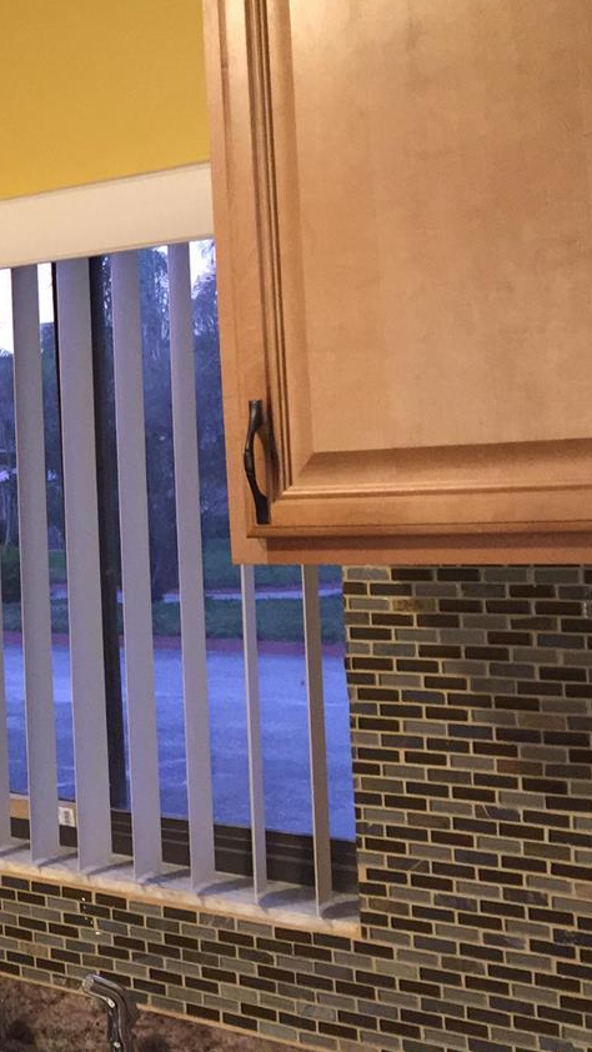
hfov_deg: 17.4
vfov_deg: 34.8
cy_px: 459
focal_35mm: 60
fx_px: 1673
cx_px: -373
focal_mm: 4.15
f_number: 2.2
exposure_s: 1/30
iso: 125
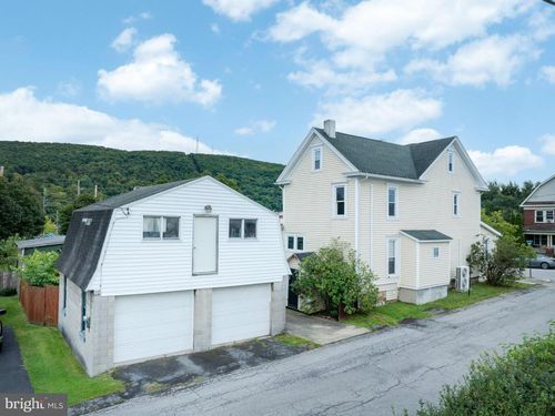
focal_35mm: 24
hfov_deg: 71.6
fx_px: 385
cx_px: 278
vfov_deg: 56.8
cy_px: 208
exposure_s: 1/120
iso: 100
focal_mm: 12.29
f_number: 7.1
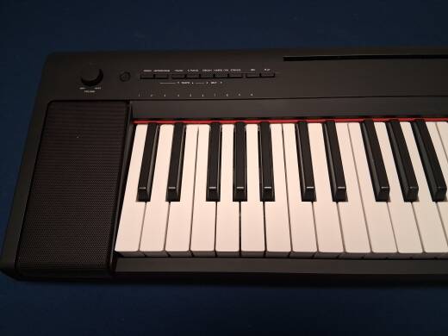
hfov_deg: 67.3
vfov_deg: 53.1
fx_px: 336
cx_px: 224
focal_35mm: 26
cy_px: 168
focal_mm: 3.98
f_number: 1.8
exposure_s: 1/120
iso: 250
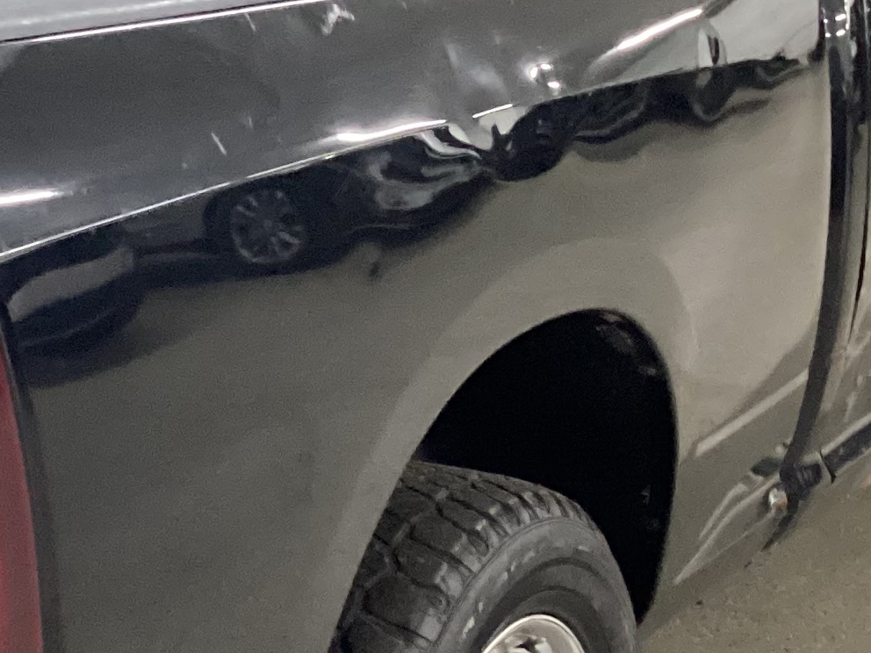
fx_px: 2567
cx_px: -69
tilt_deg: -13.5
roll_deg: -1.3
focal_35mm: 102
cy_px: 183
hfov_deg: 18.6
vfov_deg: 14.5
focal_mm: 3.3
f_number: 2.4
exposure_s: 1/33
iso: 400
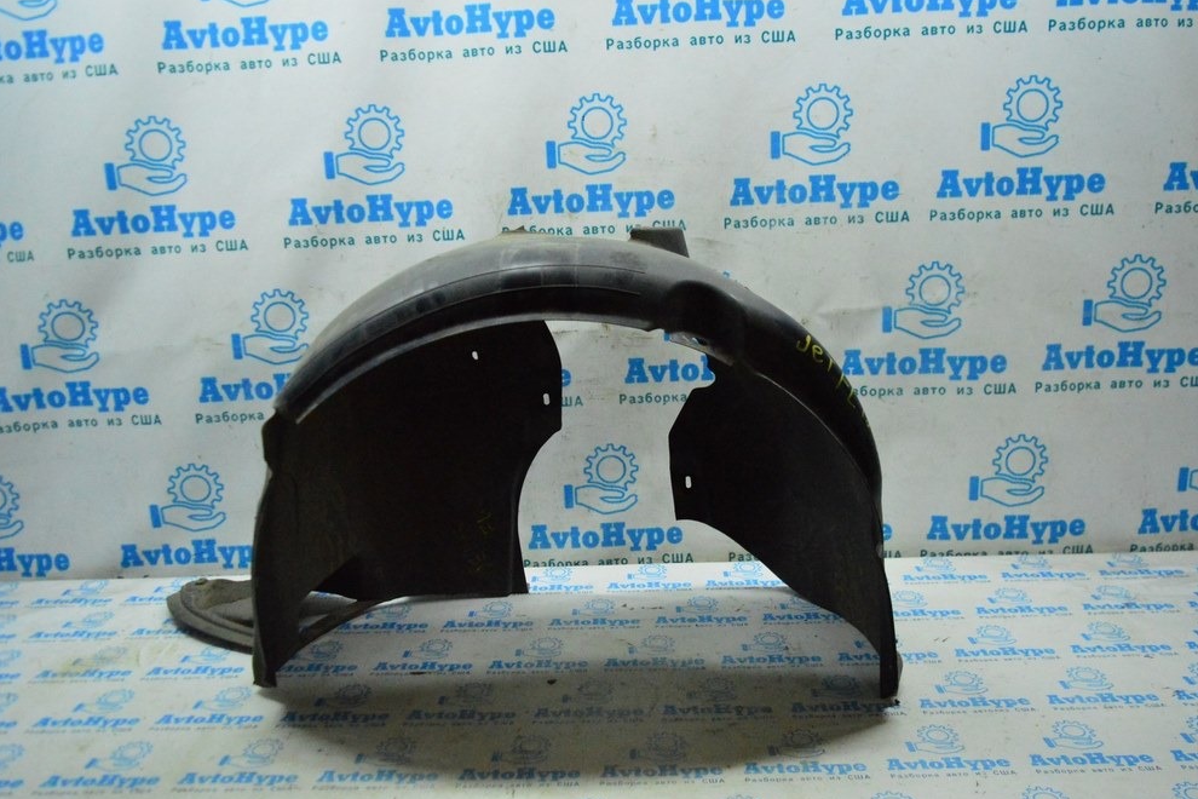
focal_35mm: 31
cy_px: 392
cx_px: 580
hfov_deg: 60.3
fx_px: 1032
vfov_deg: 42.3
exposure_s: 1/1000
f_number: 4
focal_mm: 20
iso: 6400
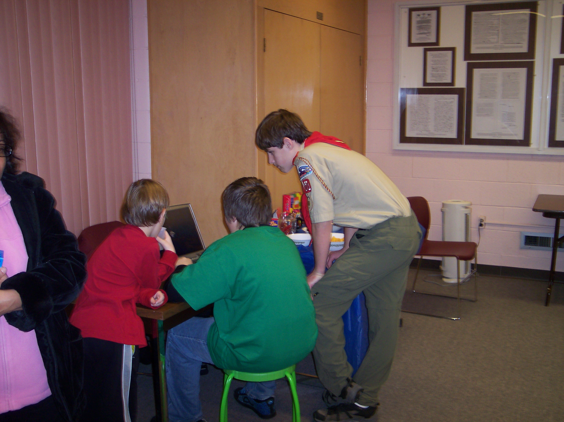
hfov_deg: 49.0
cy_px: 211
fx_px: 619
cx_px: 282
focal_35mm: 38
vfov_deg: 37.7
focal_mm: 8
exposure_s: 1/30
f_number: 2.8
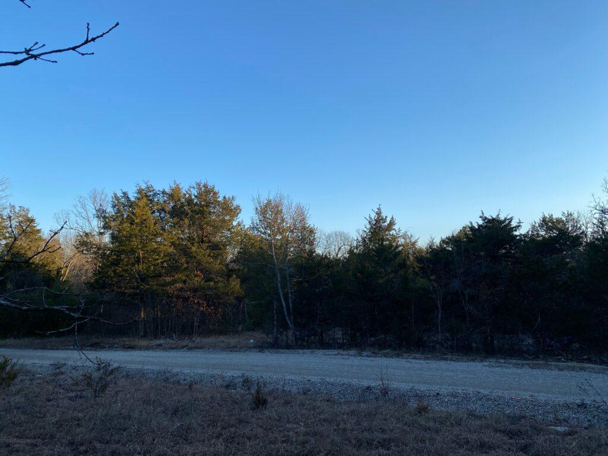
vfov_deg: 53.1
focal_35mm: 26
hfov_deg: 67.3
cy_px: 228
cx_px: 304
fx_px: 457
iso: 32
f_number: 1.8
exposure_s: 1/816
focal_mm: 4.25
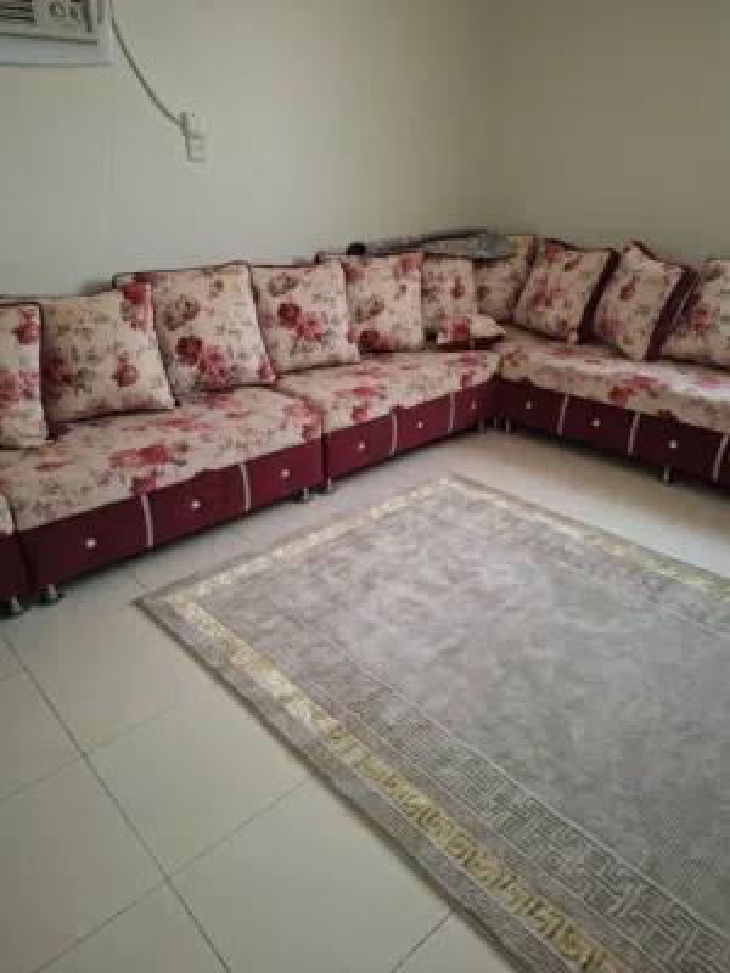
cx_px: 365
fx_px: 647
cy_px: 486
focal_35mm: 23
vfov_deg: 73.9
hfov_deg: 58.9
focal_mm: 5.54
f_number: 1.8
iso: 250
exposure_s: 1/33
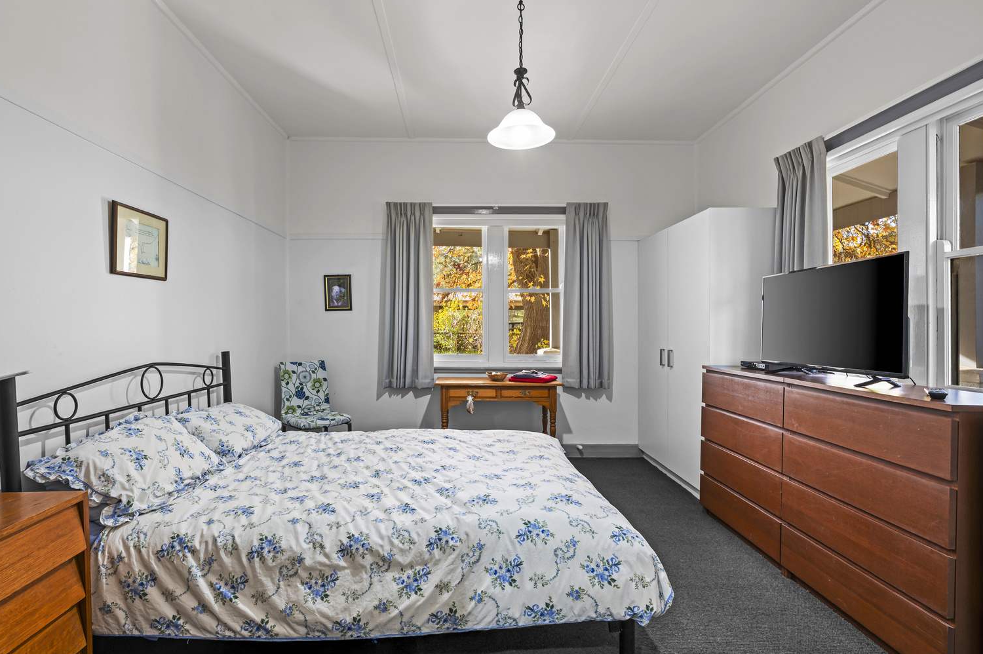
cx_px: 465
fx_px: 451
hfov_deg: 94.8
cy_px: 323
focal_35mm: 17
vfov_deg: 71.9
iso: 200
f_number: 9
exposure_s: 1
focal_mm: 15.5
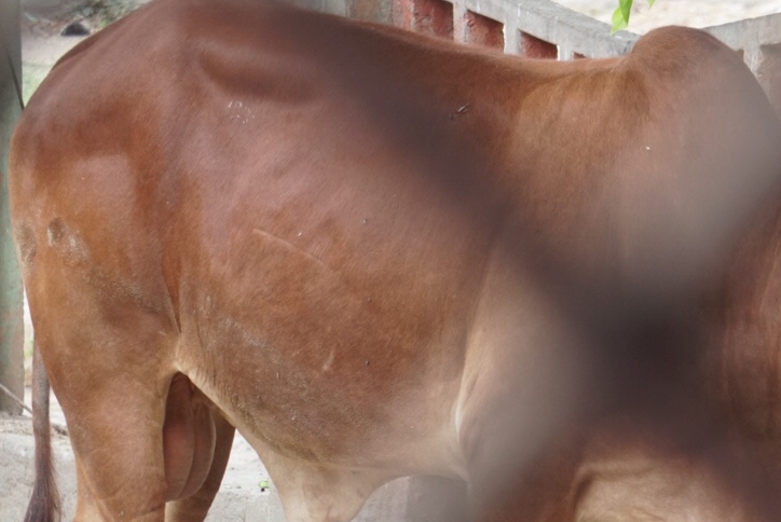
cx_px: 697
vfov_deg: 5.1
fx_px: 5819
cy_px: 494
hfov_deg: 7.7
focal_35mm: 268
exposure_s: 1/125
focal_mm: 80
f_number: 6.3
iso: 640
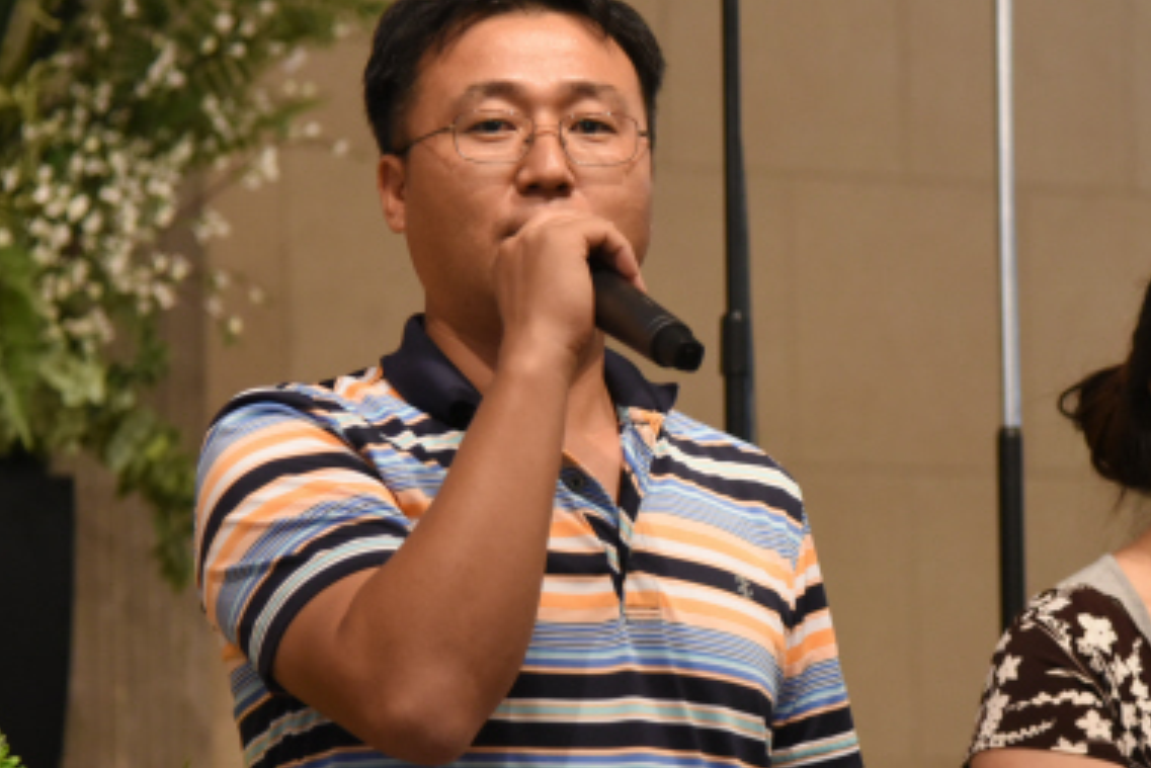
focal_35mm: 194
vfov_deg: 7.1
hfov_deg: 10.6
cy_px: 398
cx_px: 862
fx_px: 6205
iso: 2500
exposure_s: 1/100
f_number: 4
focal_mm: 92
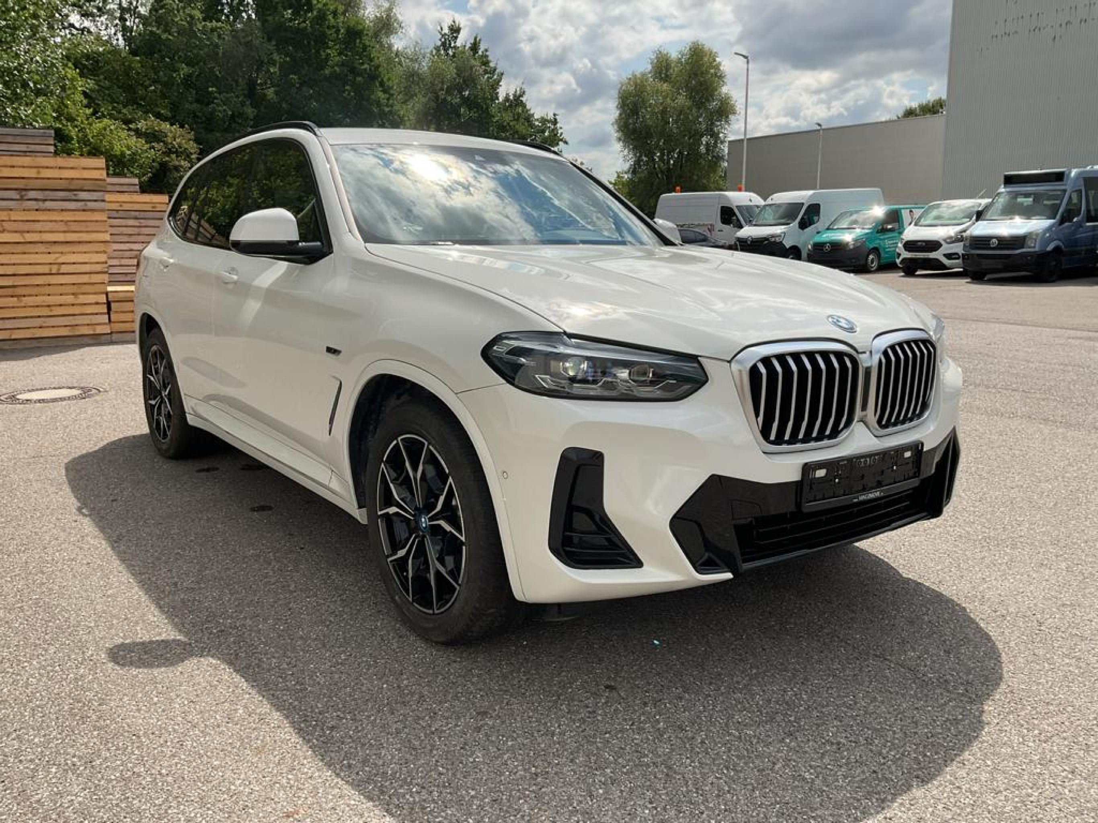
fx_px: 920
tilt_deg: -9.7
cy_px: 412
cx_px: 549
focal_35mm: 29
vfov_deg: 48.2
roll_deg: -1.0
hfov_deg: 61.7
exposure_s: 1/2227
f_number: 1.8
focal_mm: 3
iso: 16
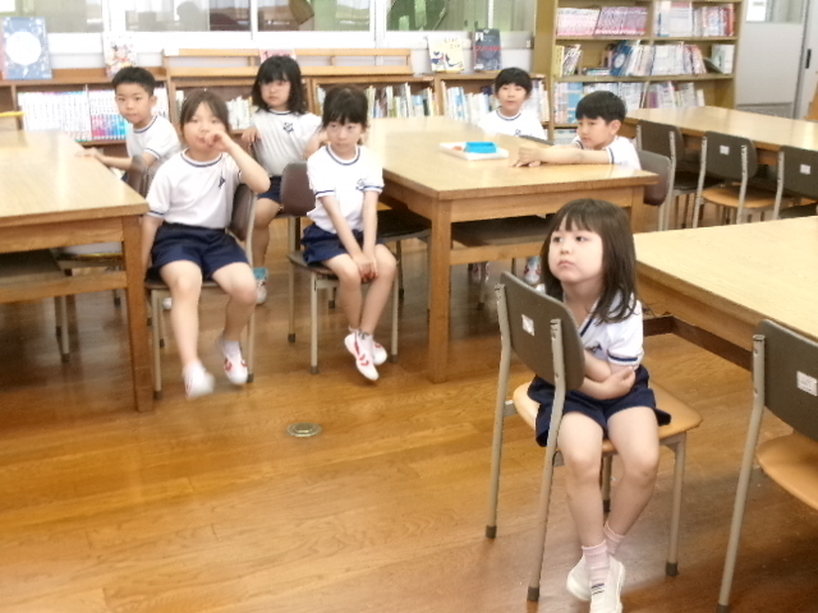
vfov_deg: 33.6
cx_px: 409
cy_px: 306
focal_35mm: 43
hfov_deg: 43.9
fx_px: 1016
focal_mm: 7.8
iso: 400
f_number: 4.7
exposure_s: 1/25
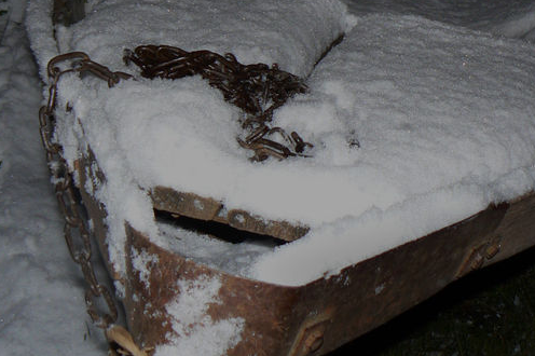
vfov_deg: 19.4
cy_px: 5
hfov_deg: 29.6
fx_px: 1010
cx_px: 300
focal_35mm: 68
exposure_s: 1/30
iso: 100
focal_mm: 6
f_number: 2.8
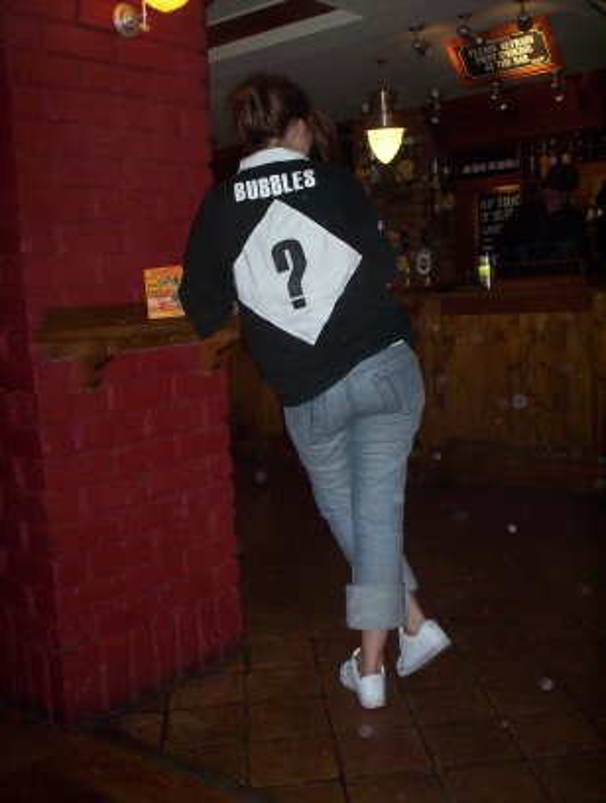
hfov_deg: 37.9
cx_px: 303
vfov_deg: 48.9
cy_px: 402
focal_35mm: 38
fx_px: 883
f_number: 4.5
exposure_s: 1/60
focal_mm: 4.99
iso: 140
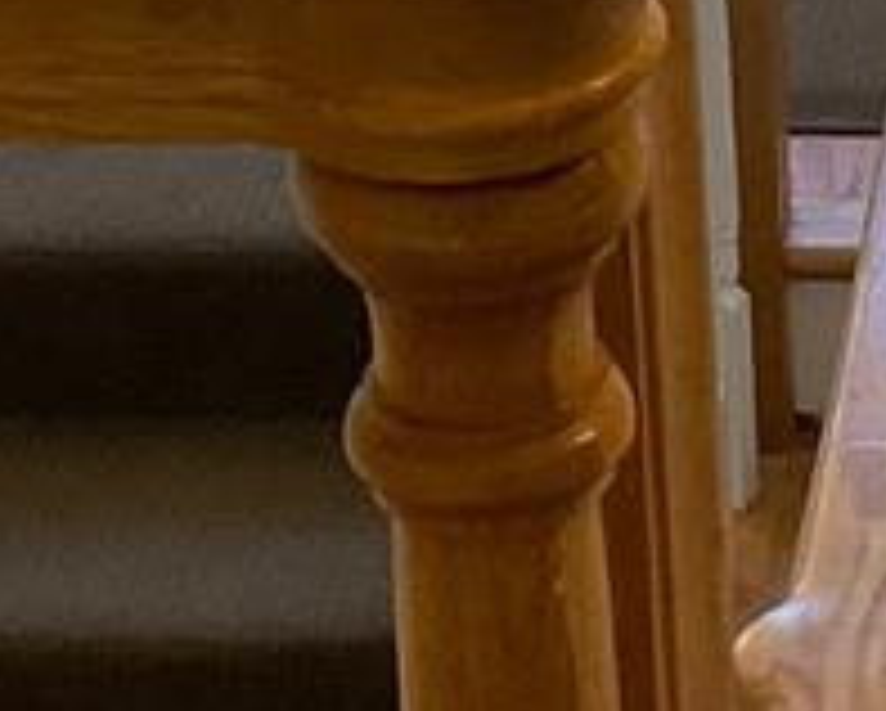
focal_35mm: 207
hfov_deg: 9.2
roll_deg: +1.5
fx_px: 5433
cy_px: -266
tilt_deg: -22.6
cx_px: 1034
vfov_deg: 7.4
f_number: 1.8
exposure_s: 1/60
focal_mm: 3
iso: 100
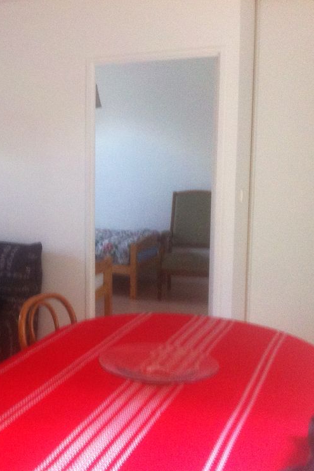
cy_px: 236
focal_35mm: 49
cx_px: 47
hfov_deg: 26.8
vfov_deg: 40.3
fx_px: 641
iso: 250
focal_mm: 3.85
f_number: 2.8
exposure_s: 1/15
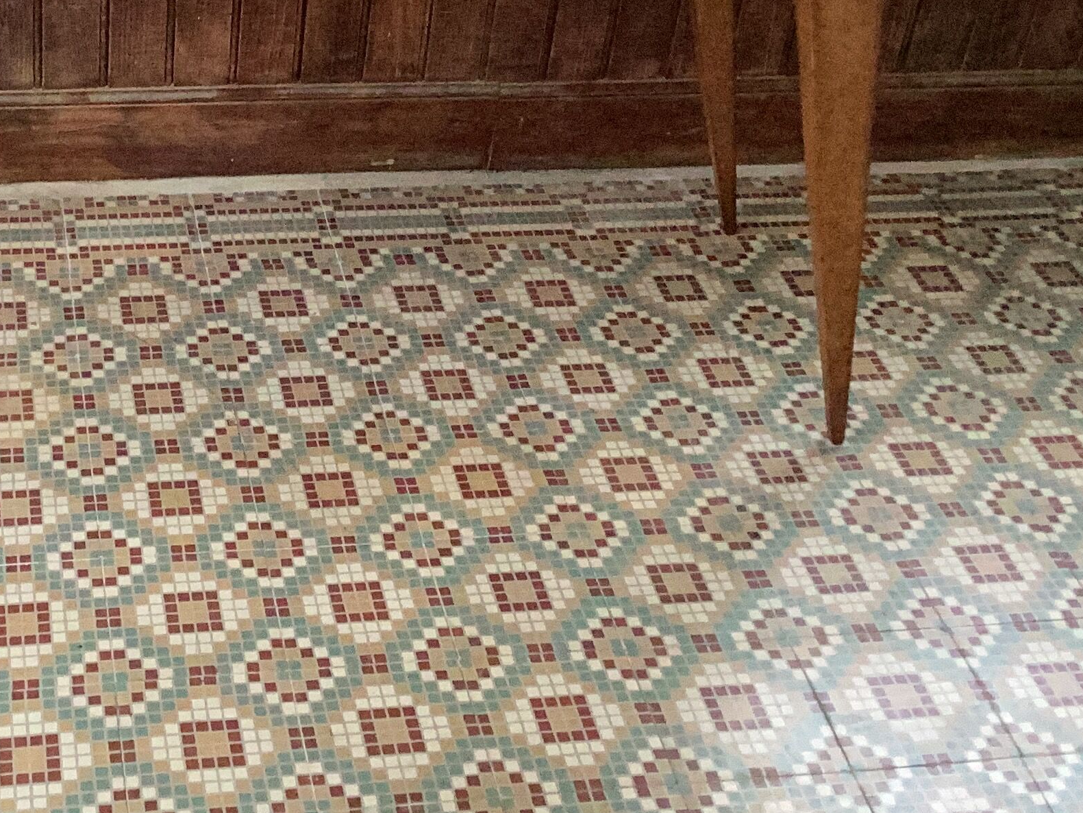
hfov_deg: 29.8
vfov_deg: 22.7
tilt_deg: -33.3
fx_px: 2002
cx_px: 266
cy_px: 200
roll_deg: -4.3
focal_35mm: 64
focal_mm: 3.3
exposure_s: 1/33
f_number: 2.4
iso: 400
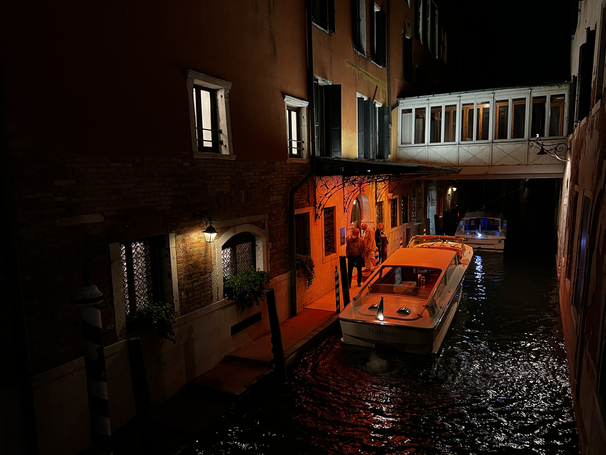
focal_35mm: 26
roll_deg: +1.1
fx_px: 455
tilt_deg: -7.5
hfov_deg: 67.3
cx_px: 303
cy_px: 228
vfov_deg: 53.1
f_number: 1.5
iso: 500
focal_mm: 5.7
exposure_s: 1/25
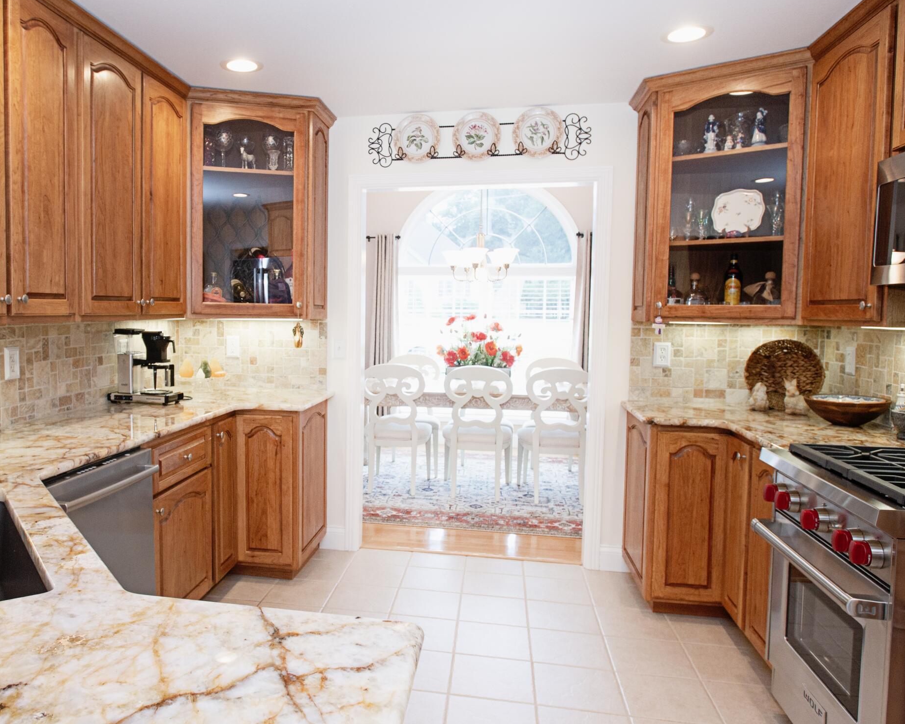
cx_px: 343
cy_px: 358
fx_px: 696
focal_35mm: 26
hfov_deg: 65.1
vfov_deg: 54.9
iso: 640
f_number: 5
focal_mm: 17
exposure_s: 1/160
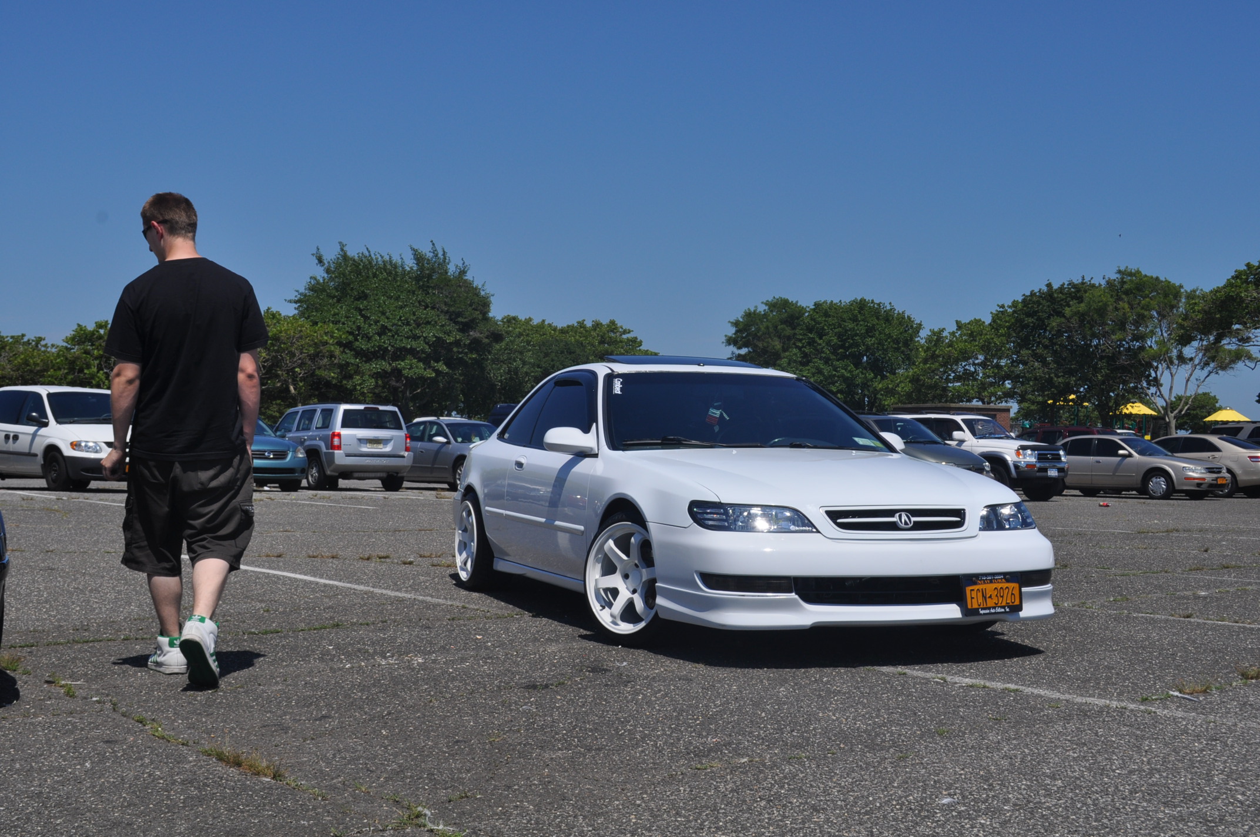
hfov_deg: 45.0
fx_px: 1521
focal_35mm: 44
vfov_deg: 30.8
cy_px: 418
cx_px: 630
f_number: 11
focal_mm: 29
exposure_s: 1/500
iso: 200
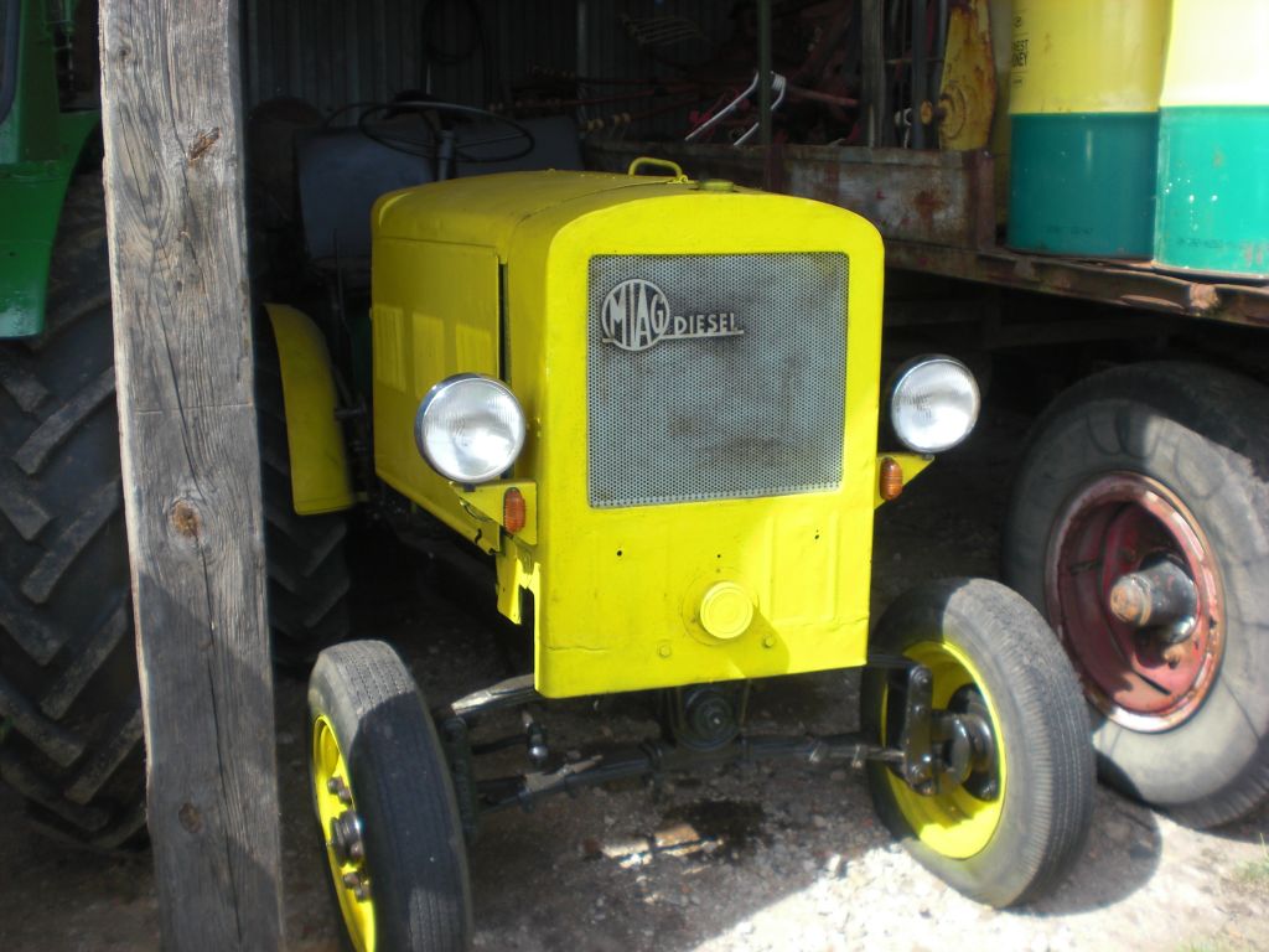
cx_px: 634
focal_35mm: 38
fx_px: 1393
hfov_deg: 49.0
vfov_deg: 37.7
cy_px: 476
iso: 64
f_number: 3.1
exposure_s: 1/320
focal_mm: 6.3
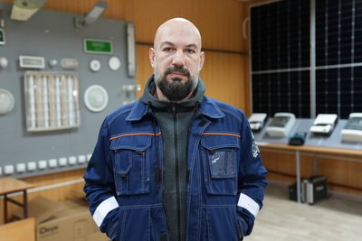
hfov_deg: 51.9
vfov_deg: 36.0
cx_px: 181
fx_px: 372
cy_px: 120
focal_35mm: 37
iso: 4000
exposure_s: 1/160
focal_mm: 37
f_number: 2.8
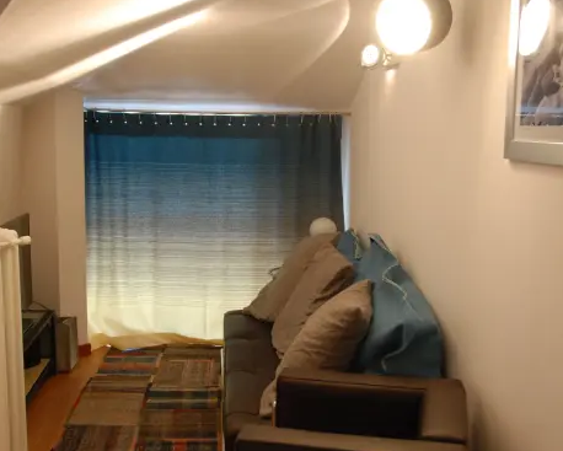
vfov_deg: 31.5
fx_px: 800
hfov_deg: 38.7
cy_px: 241
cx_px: 264
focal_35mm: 48
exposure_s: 1/30
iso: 640
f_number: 4
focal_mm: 26
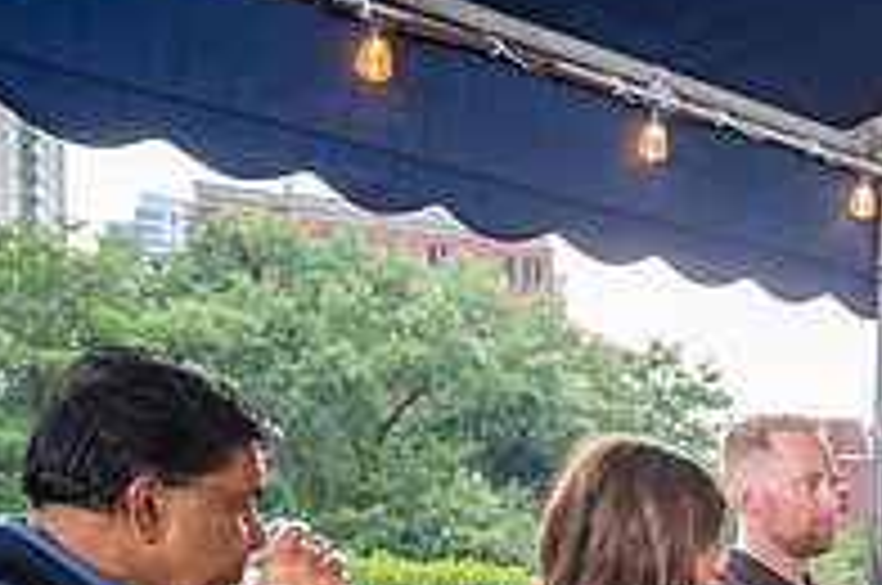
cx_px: 1260
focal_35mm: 71
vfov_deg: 17.7
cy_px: 801
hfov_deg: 23.7
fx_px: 1737
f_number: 4
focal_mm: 24
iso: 800
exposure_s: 1/125
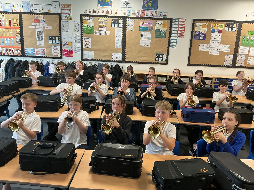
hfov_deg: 61.7
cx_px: 127
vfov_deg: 48.2
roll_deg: -2.9
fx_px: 213
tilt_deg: -15.1
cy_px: 95
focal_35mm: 29
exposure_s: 1/60
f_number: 1.8
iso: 100
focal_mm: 3
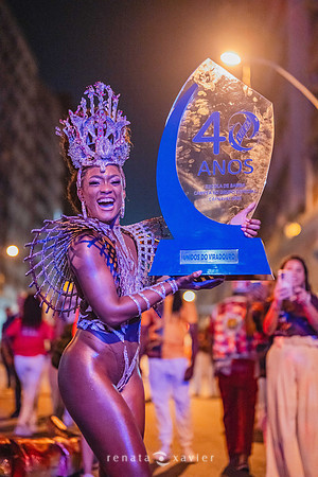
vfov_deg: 39.6
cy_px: 238
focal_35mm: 50
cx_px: 159
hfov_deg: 27.0
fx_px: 662
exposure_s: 1/250
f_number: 1.2
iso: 6400
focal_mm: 50
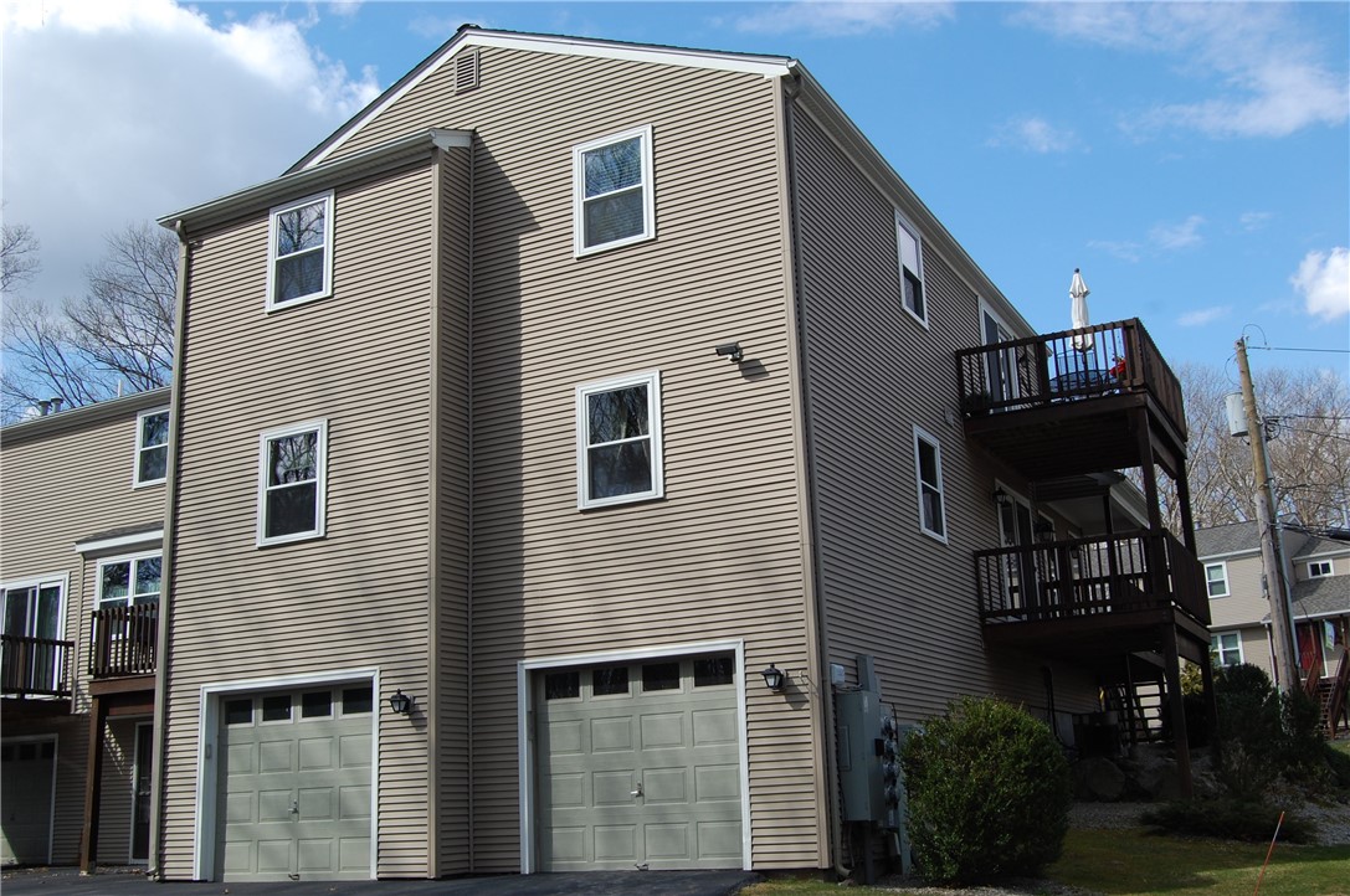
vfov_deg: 36.8
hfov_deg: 53.2
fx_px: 1348
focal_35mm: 36
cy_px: 448
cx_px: 675
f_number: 9
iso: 200
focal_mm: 24
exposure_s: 1/250
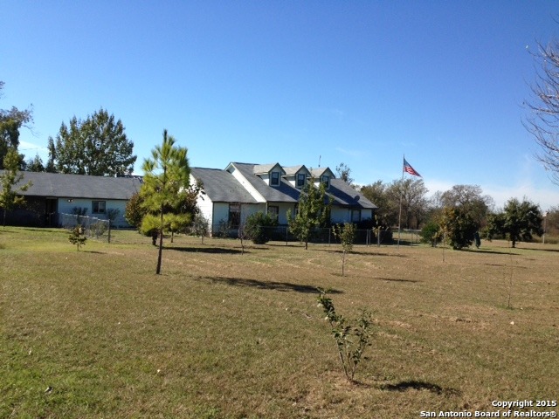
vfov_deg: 42.9
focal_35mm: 33
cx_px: 280
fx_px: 533
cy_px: 210
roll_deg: -3.0
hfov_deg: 55.4
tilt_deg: -0.4
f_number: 2.4
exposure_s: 1/1466
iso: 50
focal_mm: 4.12
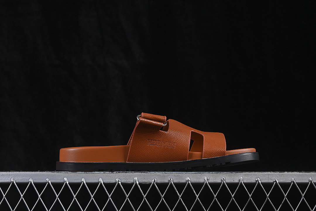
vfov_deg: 18.2
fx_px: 658
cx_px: 158
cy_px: 106
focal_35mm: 75
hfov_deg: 27.0
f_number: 7.1
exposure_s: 1/80
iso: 160
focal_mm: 50
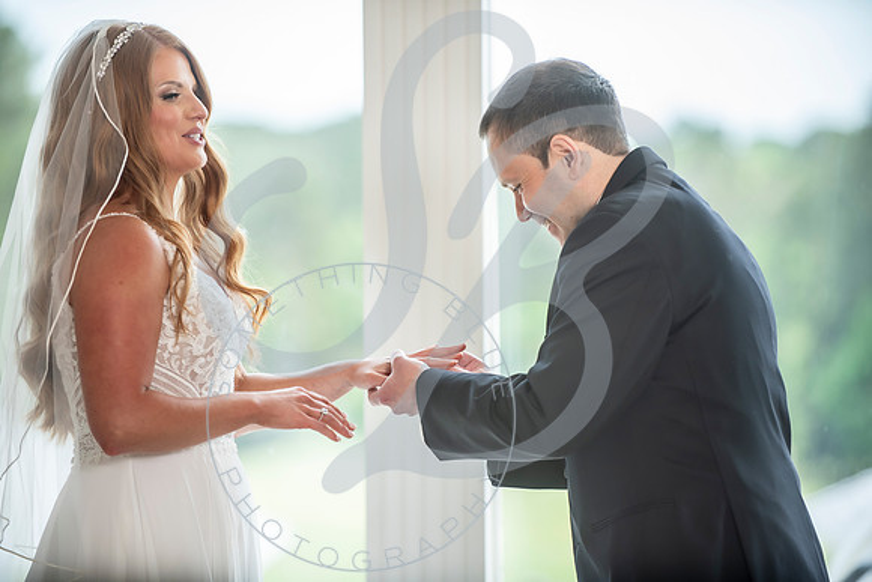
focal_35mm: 176
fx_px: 4260
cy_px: 291
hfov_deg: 11.7
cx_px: 435
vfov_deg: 7.8
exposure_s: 1/250
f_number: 2.8
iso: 250
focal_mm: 175
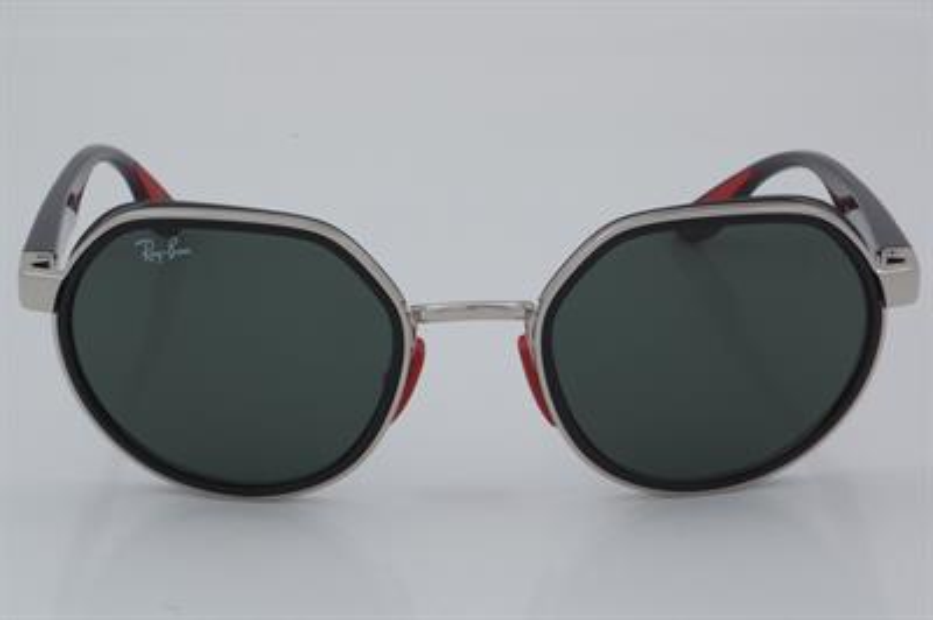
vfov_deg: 16.5
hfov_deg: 24.6
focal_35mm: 82
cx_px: 466
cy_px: 310
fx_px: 2136
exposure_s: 1/4
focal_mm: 55
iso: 100
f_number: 32
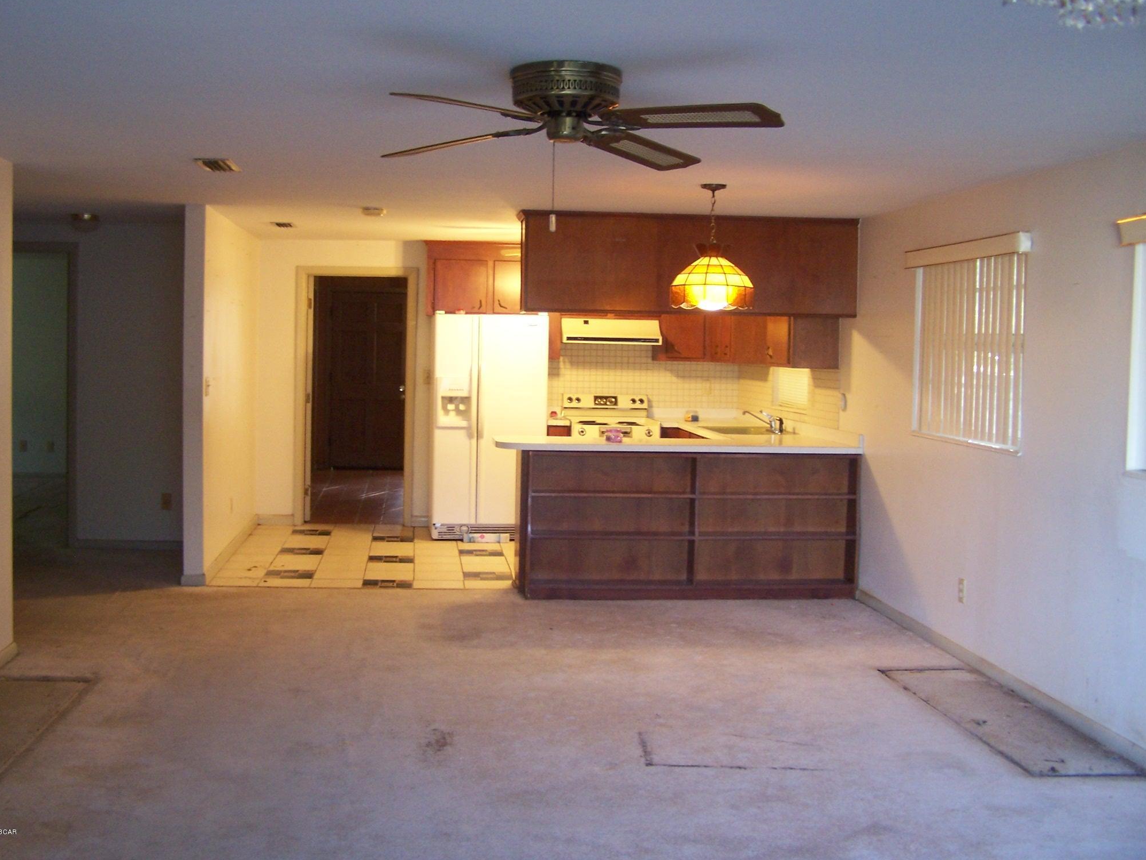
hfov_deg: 47.9
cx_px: 560
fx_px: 1291
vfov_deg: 36.8
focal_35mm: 39
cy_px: 419
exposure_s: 1/8
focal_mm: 6.3
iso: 140
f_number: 2.8
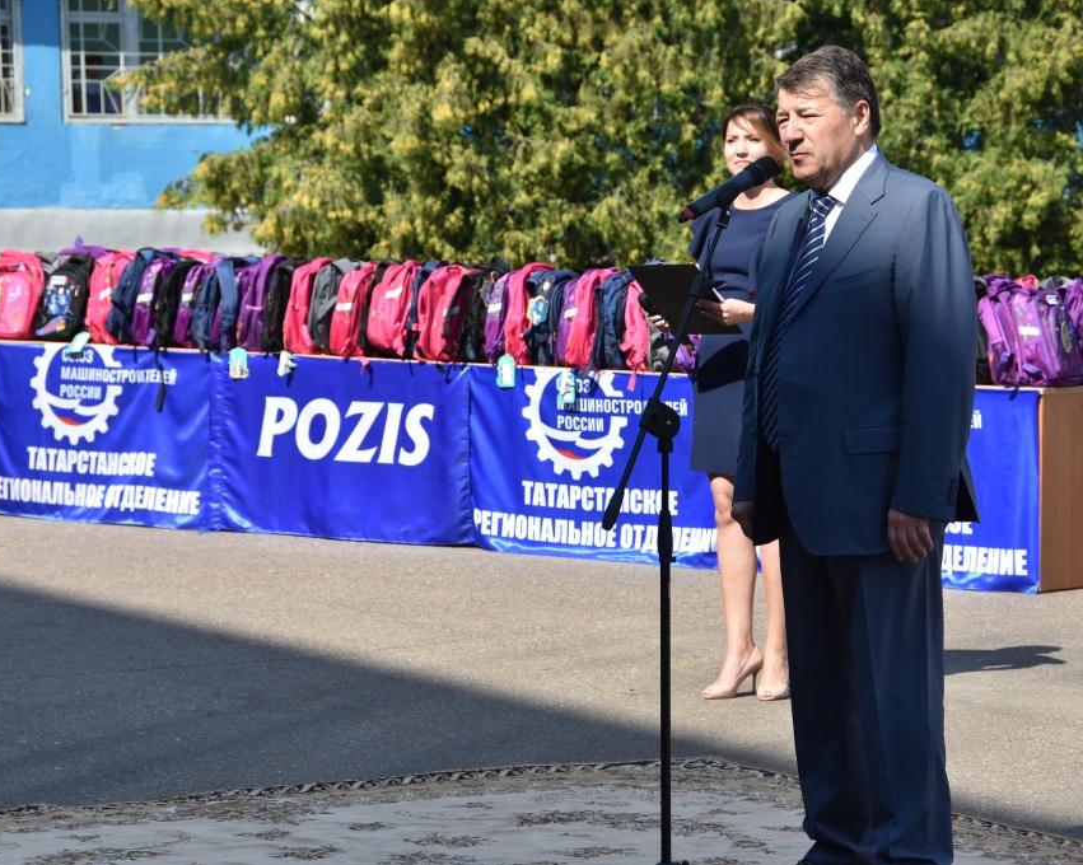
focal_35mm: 139
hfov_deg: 13.9
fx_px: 4453
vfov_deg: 11.1
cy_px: 432
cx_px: 574
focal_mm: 82
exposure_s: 1/500
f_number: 8
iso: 250
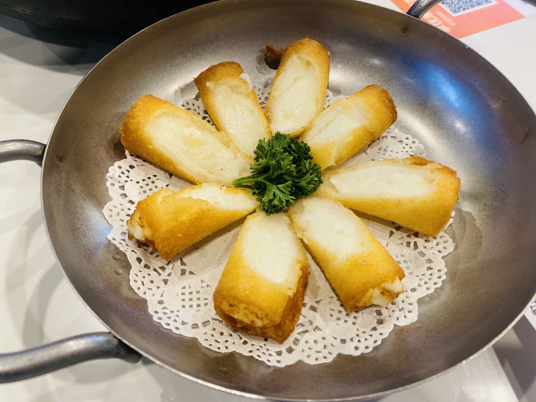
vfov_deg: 53.1
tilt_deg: -56.6
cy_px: 201
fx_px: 403
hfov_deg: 67.3
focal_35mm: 26
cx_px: 268
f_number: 1.8
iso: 200
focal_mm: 4.25
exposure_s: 1/50
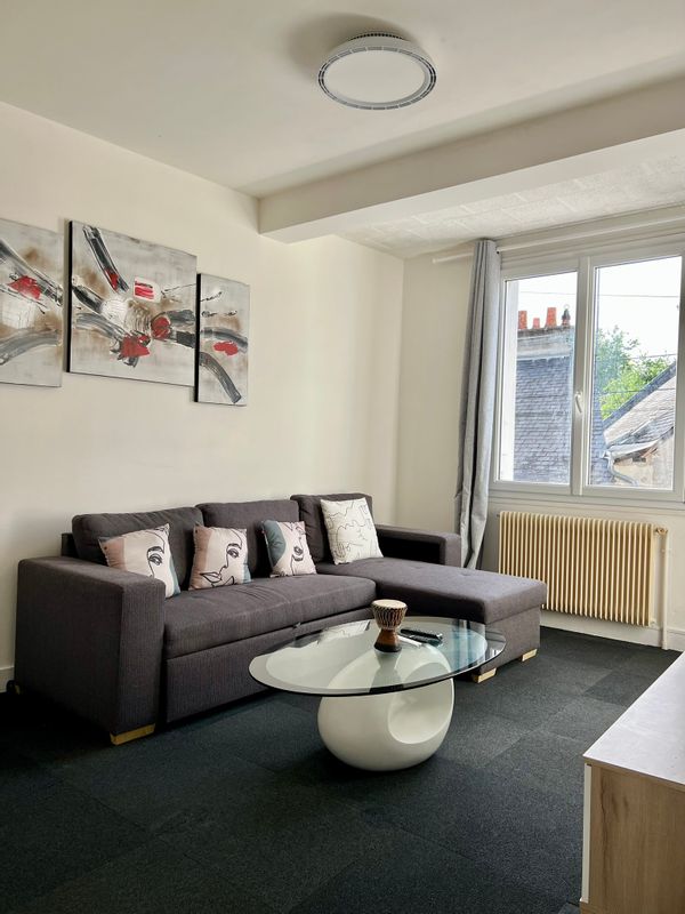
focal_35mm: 26
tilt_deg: -0.3
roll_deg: -0.7
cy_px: 457
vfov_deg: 67.3
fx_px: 686
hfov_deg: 53.1
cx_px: 342
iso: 40
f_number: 1.5
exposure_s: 1/274
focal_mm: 5.7
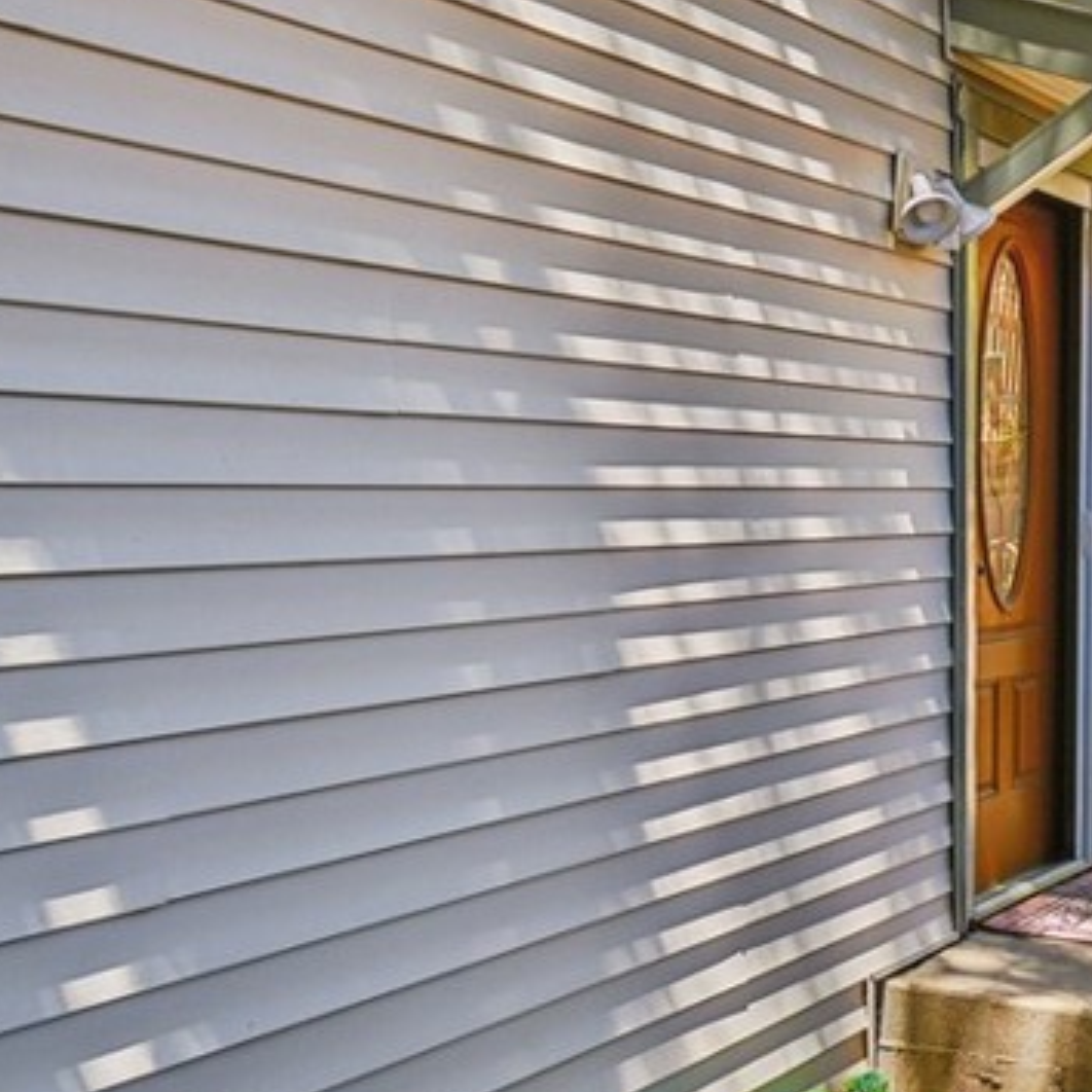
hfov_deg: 27.3
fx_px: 2106
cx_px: 1114
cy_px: 512
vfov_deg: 29.1
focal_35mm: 59
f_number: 8
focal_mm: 24
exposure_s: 1/60
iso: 100
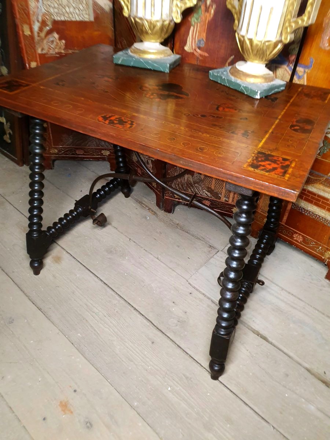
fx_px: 330
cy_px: 220
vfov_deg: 67.3
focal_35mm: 26
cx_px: 165
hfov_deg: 53.1
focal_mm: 4.3
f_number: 1.5
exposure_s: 1/33
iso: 100
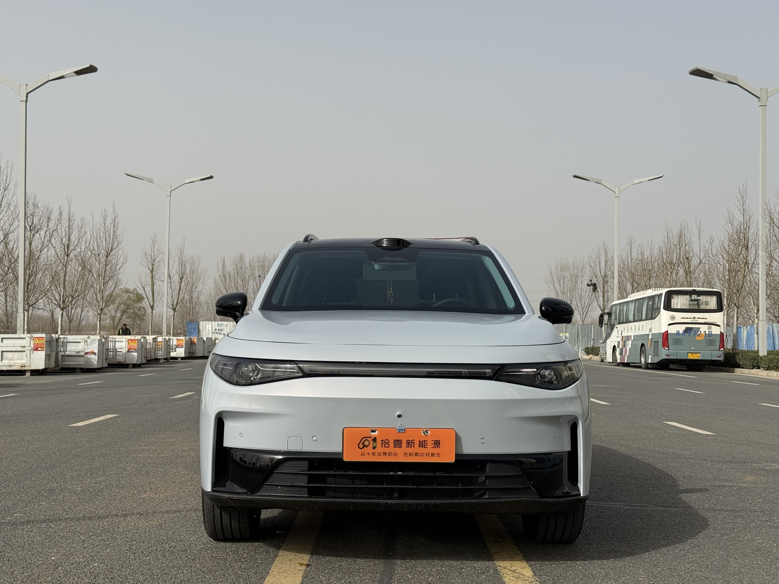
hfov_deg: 39.7
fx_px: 1080
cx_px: 390
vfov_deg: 30.3
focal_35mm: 48
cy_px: 292
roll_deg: -0.7
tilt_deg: +2.3
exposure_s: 1/6536
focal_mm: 6.76
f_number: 1.78
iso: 64
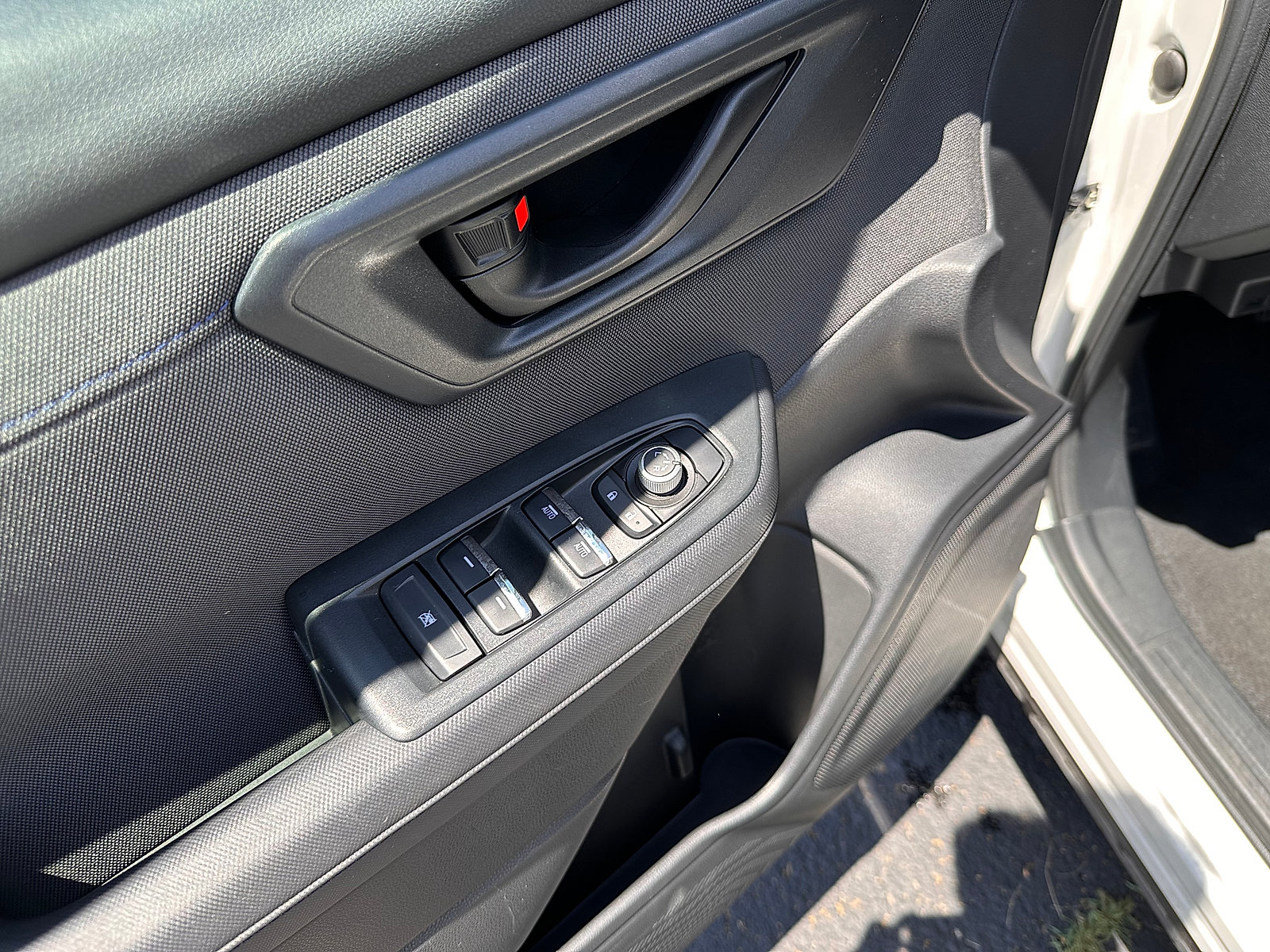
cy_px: 476
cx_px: 635
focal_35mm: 24
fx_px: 881
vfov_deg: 56.8
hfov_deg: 71.6
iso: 80
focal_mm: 6.86
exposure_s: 1/516
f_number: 1.78
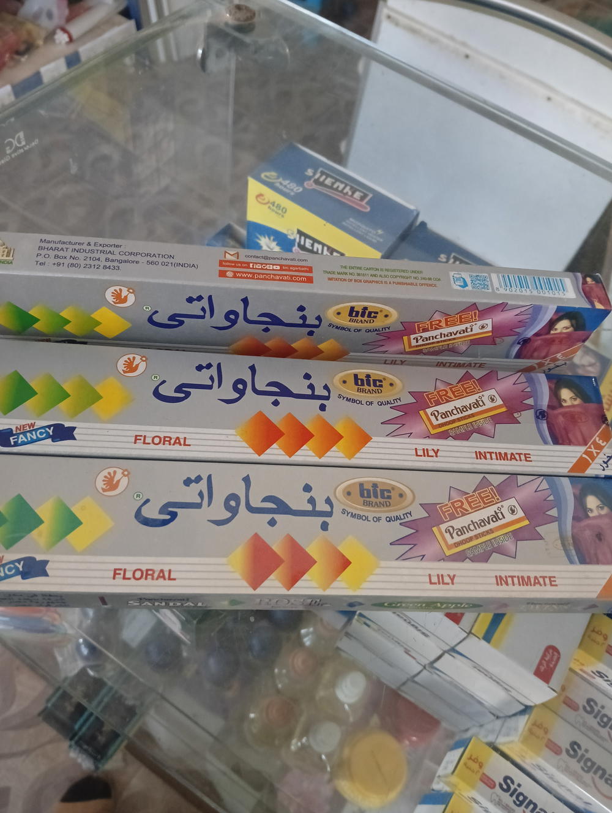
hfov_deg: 53.2
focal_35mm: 26
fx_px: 611
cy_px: 406
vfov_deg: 67.2
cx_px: 306
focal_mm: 4.05
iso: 2000
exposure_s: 1/16.7
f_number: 1.8
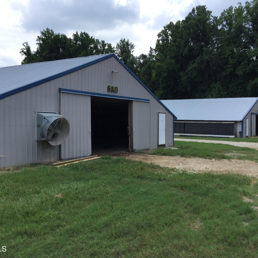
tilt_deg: -0.2
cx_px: 125
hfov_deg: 44.9
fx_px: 312
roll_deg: -1.9
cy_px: 130
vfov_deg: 44.9
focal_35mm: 37
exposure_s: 1/1045
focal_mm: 3.3
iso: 25
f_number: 2.4
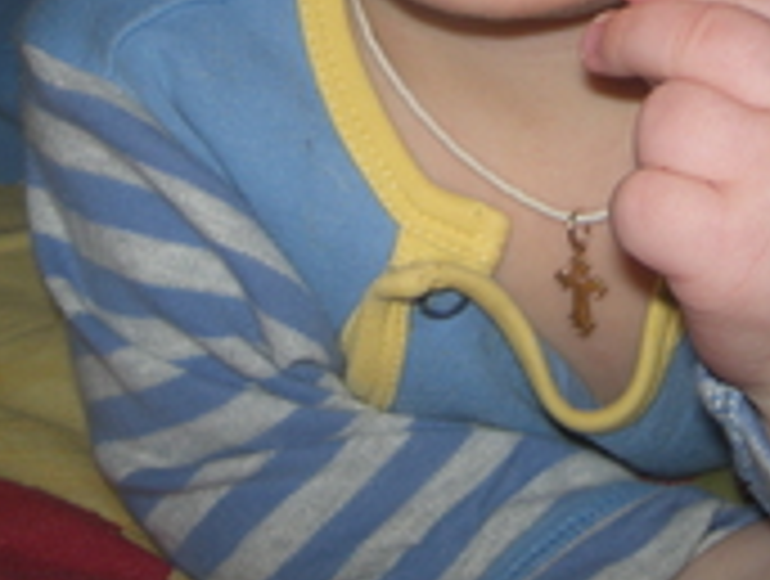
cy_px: -135
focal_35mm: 92
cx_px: 473
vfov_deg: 15.5
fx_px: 2051
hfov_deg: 21.2
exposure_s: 1/30
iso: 64
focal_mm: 5.7
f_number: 2.8
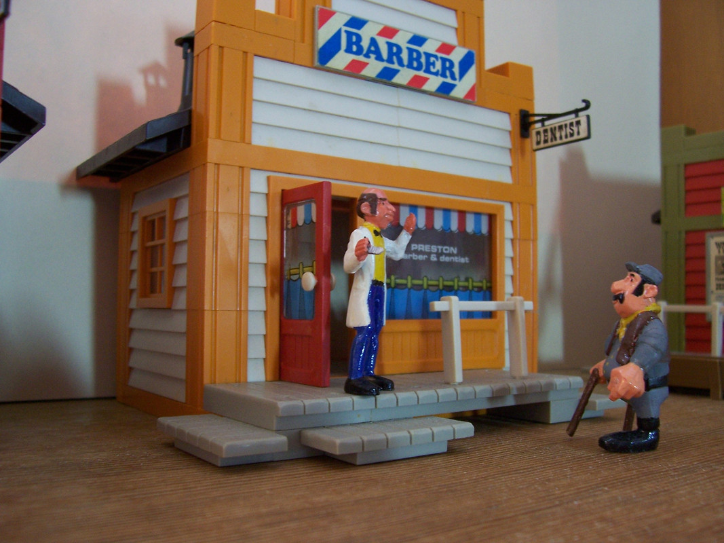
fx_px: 711
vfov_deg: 41.8
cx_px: 362
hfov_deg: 54.0
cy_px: 272
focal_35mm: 34
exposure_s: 1/8
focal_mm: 5.6
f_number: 2.7
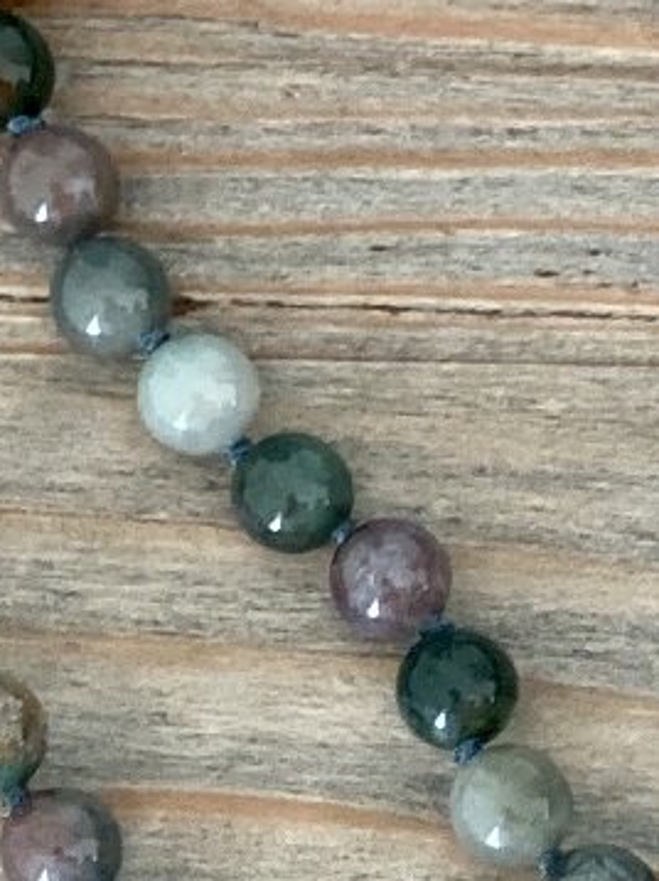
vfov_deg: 6.7
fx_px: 7446
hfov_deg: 5.0
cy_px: 1041
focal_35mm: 293
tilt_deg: -78.7
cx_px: 1330
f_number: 2
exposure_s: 1/40
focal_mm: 6
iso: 200
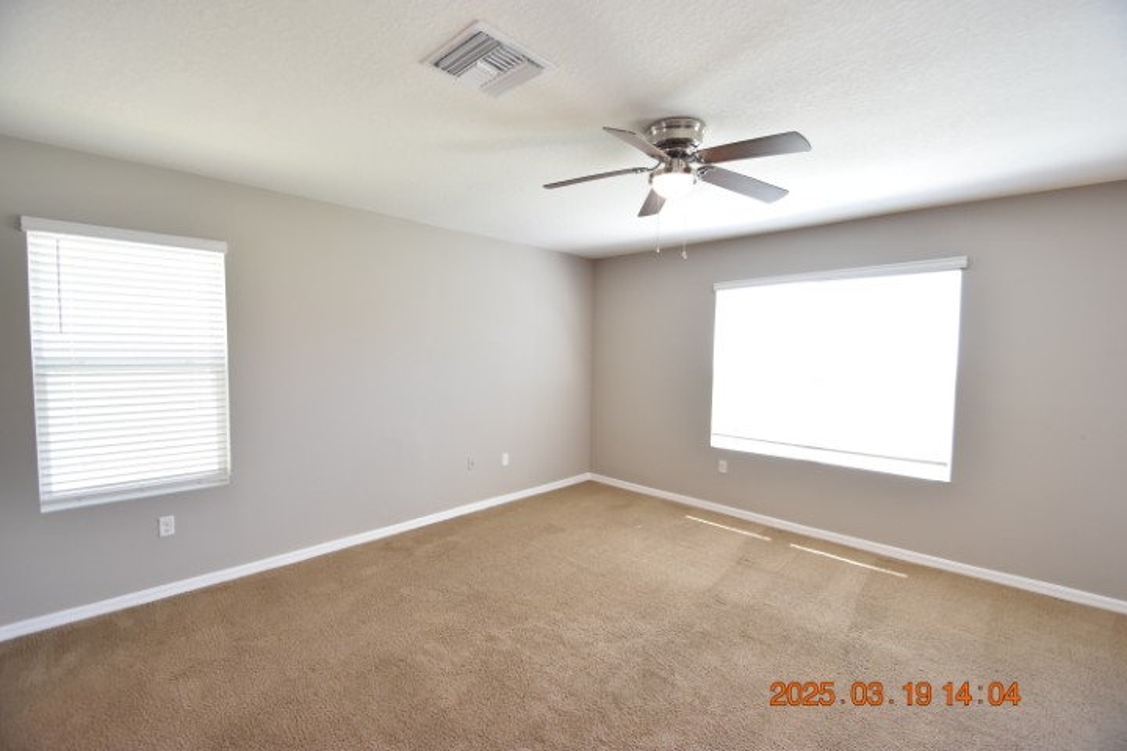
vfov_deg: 77.3
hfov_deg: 100.4
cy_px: 376
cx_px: 564
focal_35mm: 15
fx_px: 470
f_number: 4
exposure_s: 1/60
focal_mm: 10
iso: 450
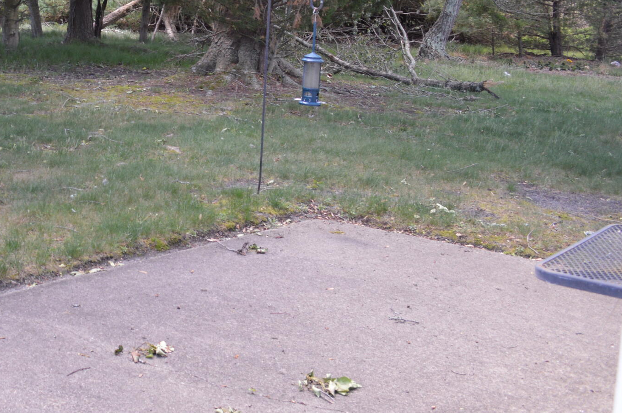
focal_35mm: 60
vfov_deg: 21.8
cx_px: -44
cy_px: 5
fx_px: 1036
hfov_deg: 30.3
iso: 400
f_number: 5.6
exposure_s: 1/125
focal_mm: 18
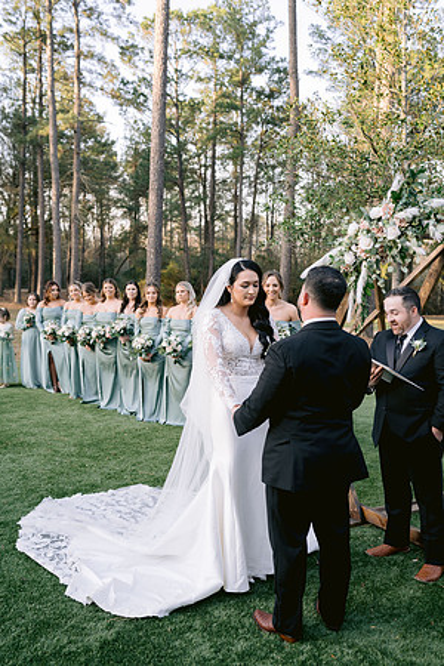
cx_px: 222
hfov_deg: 37.9
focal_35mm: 35
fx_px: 647
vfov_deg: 54.4
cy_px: 333
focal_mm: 35
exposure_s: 1/200
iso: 400
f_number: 4
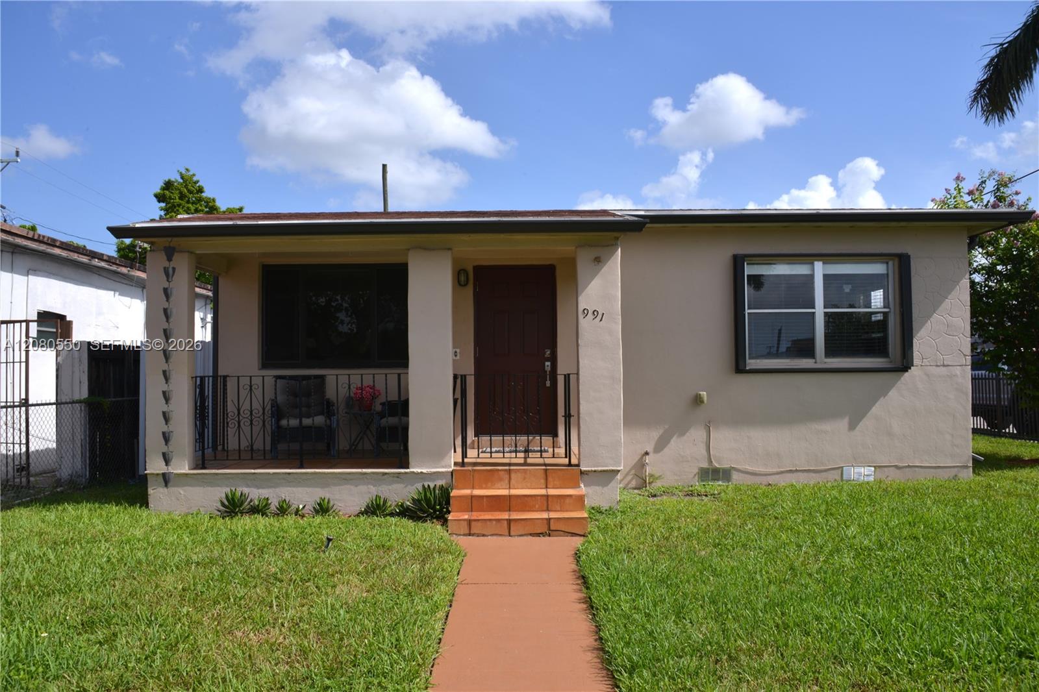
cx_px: 520
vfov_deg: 46.4
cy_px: 346
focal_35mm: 28
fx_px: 808
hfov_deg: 65.5
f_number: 22
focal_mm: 28
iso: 125
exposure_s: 1/80
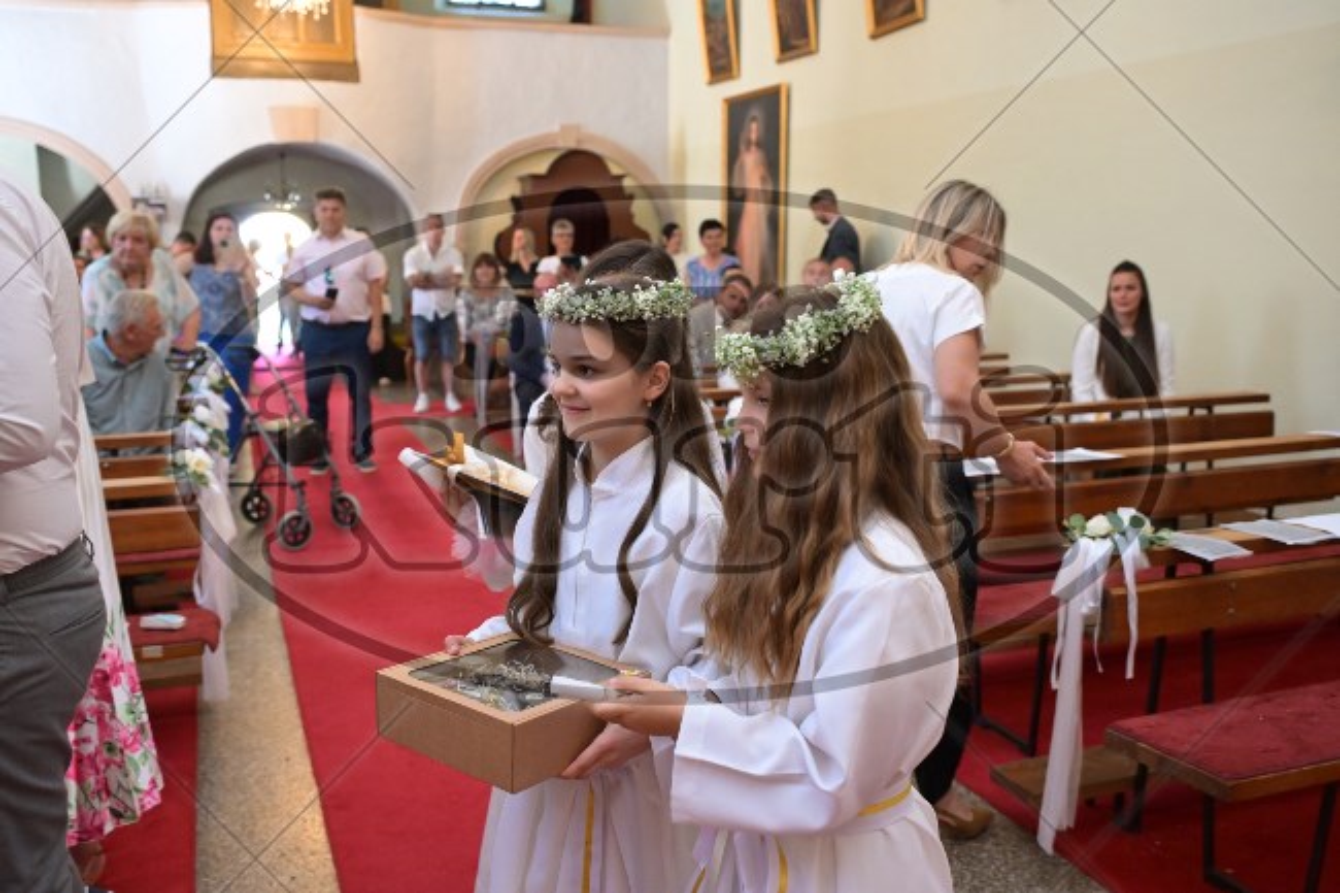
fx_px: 1191
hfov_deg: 58.7
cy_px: 446
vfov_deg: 41.1
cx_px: 670
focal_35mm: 32
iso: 4000
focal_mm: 32
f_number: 4
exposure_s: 1/125
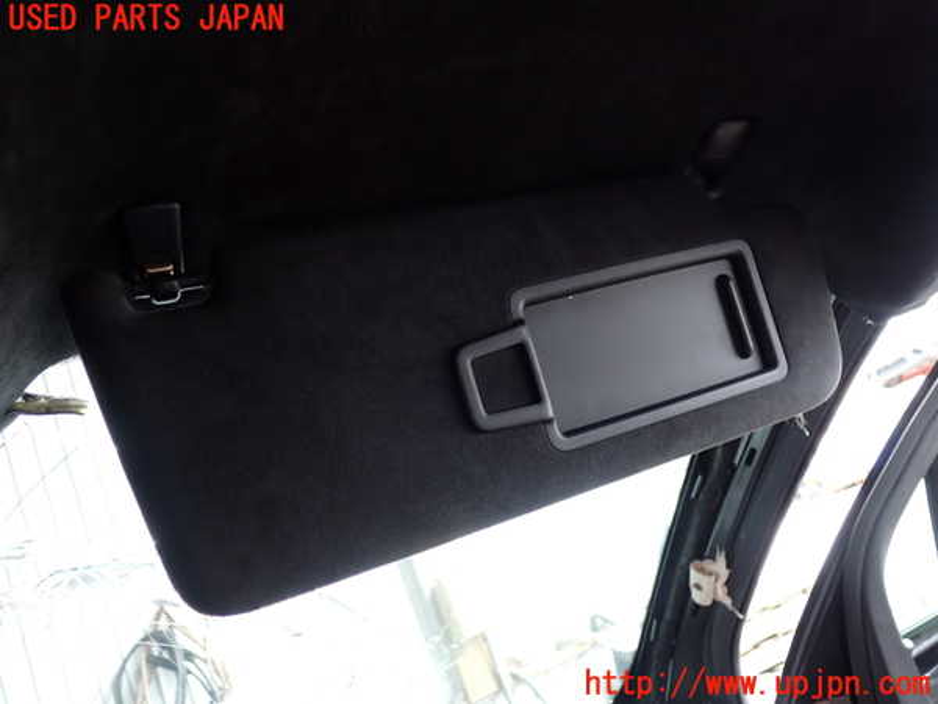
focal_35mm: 30
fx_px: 813
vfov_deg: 46.8
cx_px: 469
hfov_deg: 60.0
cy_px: 352
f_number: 2.3
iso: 160
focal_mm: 5.4
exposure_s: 1/60
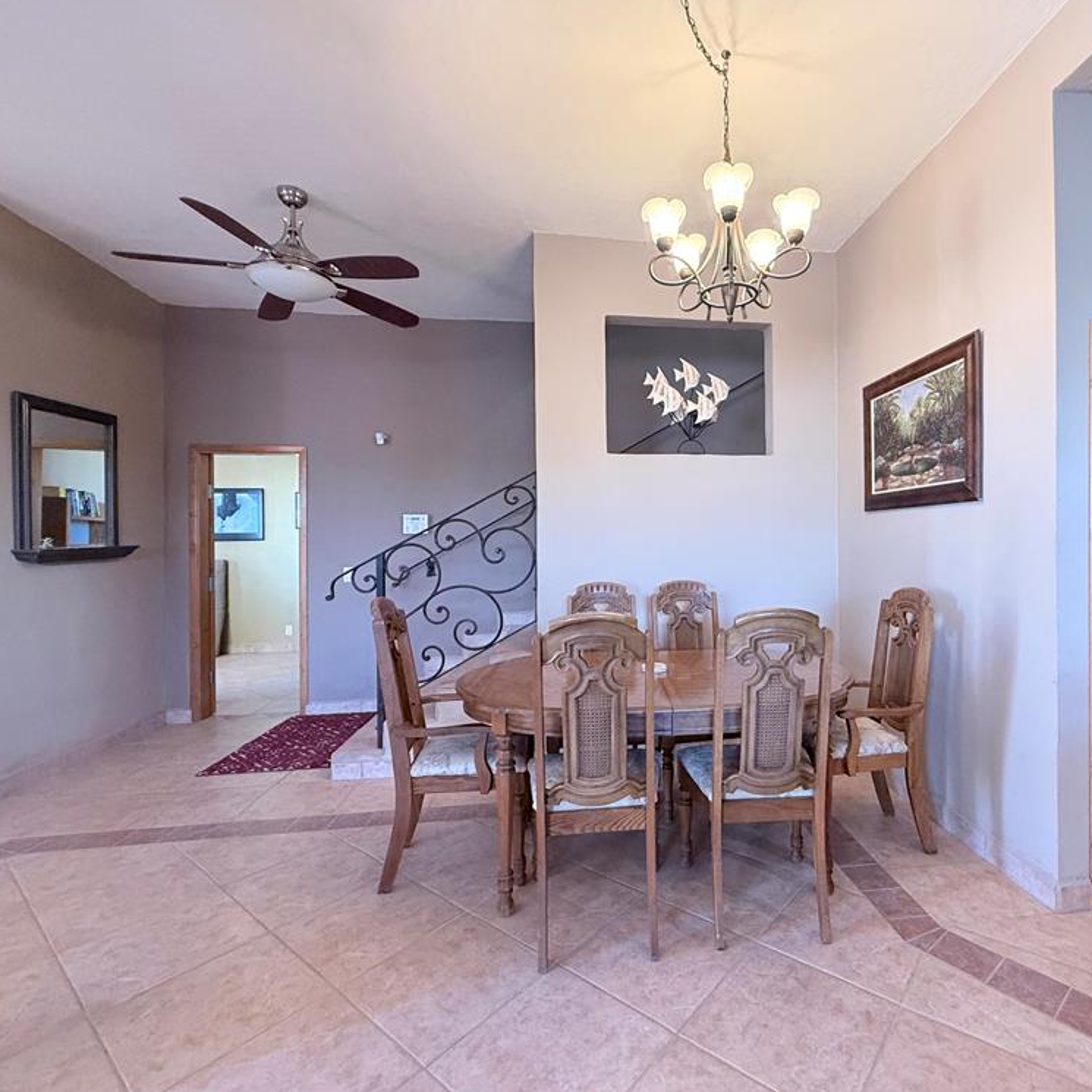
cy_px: 542
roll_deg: +0.3
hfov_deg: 82.8
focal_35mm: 17
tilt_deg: +0.3
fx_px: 607
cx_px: 665
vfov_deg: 84.0
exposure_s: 1/60
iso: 500
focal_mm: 2.22
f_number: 2.2
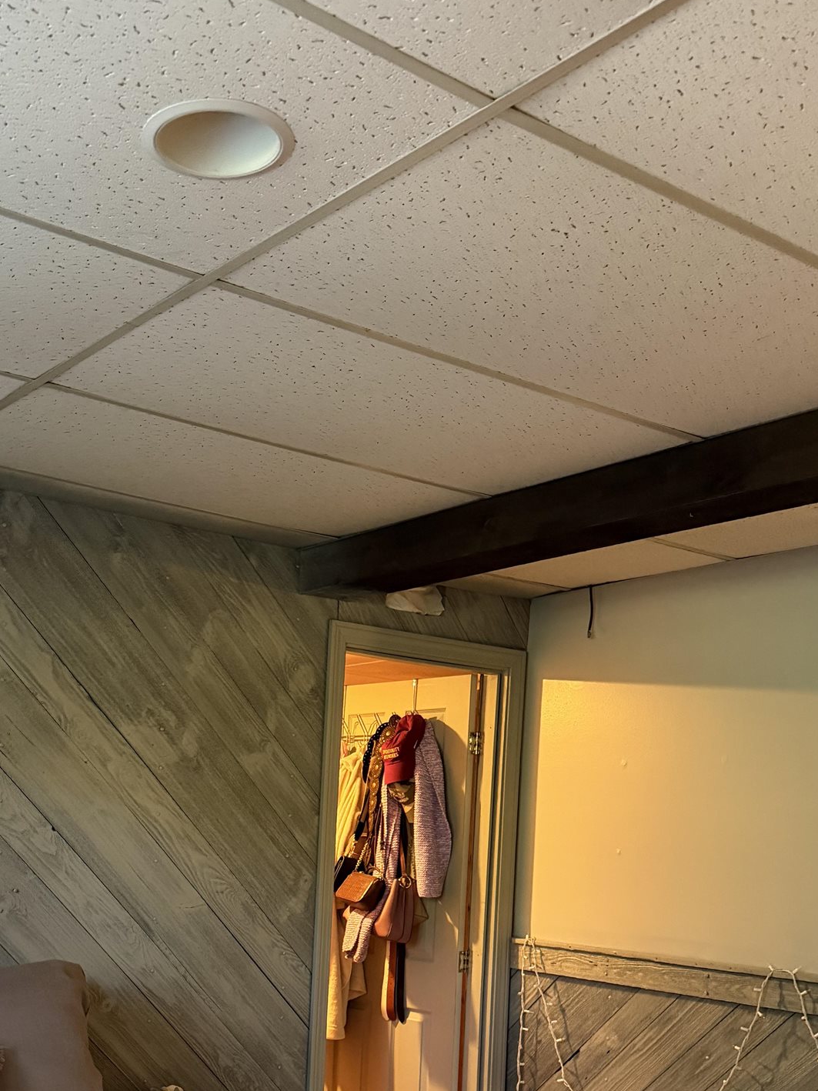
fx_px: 1229
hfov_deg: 36.4
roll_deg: -1.5
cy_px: 878
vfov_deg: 45.4
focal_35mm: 39
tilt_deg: -3.0
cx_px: 259
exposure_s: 1/40
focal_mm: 6.76
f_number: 1.78
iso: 1000
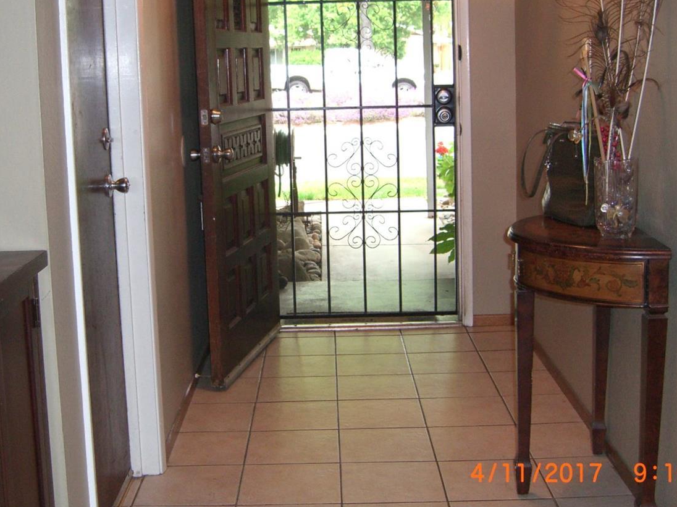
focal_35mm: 52
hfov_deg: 36.7
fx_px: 1017
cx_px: 284
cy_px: 197
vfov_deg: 27.9
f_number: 2.8
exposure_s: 1/60
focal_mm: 7.9
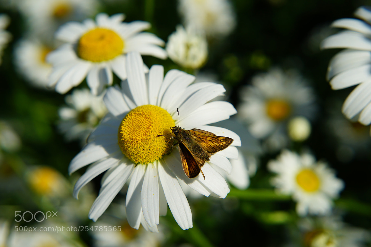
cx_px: 186
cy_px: 124
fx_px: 515
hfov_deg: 39.6
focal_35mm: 50
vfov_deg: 27.0
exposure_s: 1/1250
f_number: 6.3
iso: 200
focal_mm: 50
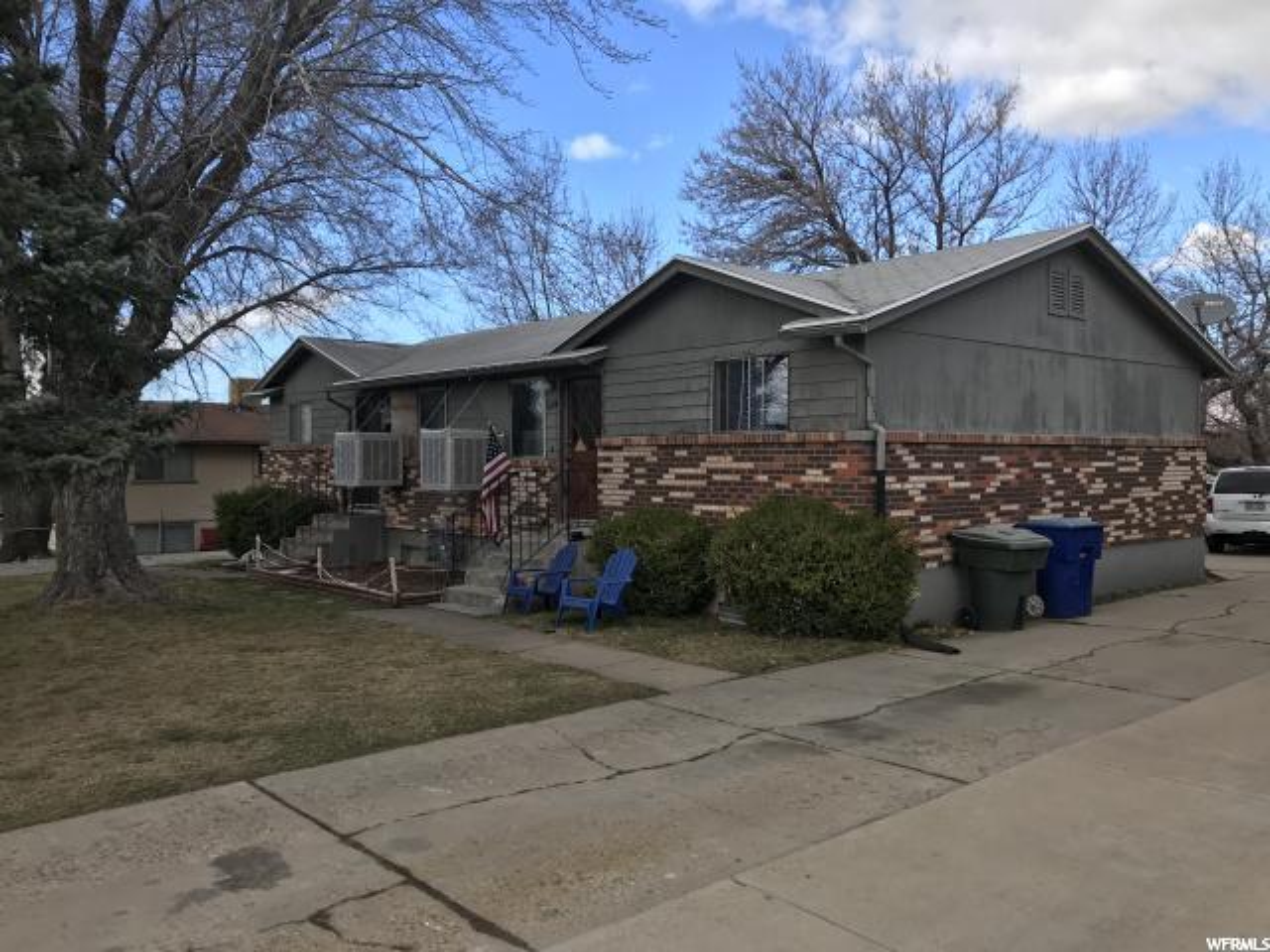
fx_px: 1027
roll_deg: -0.1
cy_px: 476
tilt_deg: -0.9
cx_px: 635
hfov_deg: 63.4
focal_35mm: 28
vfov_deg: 49.7
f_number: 1.8
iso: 20
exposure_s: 1/958
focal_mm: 3.99
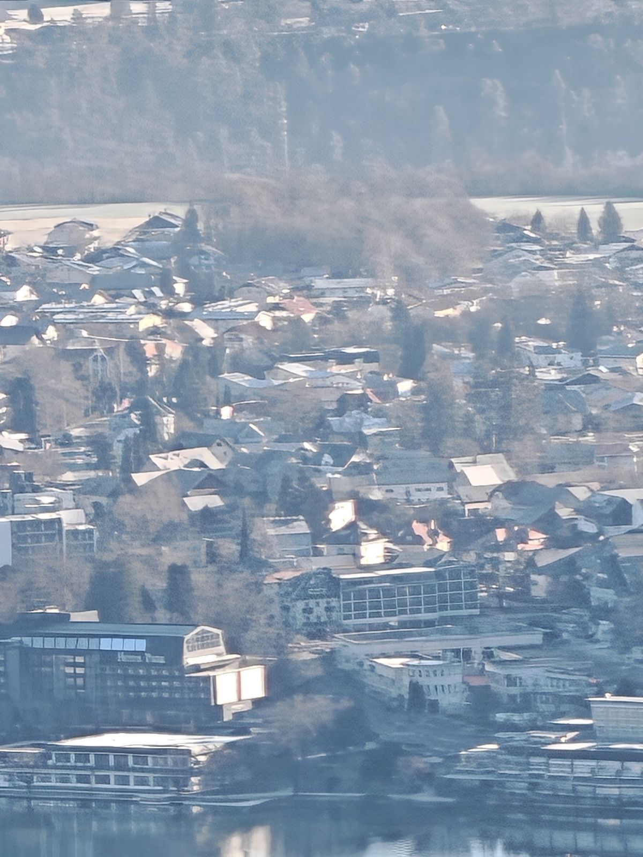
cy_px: 428
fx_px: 19690
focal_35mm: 795
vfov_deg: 2.5
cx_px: 322
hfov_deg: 1.9
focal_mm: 15.38
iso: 80
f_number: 2.6
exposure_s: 1/170
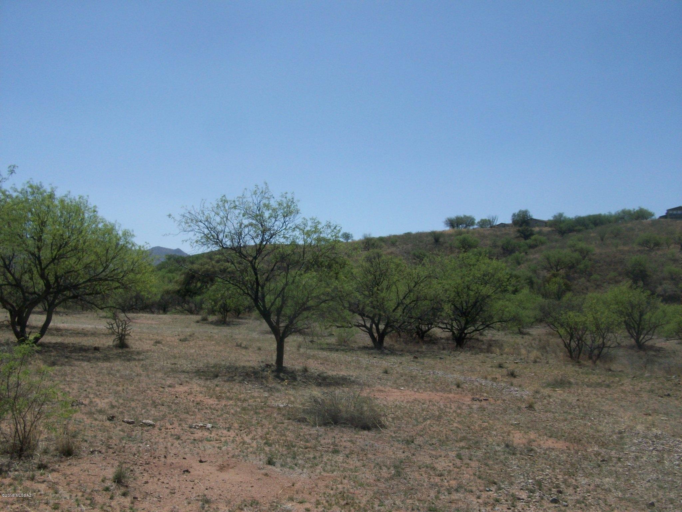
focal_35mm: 34
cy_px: 256
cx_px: 341
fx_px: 670
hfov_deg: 54.0
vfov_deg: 41.8
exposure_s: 1/562
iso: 64
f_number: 5.5
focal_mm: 5.7
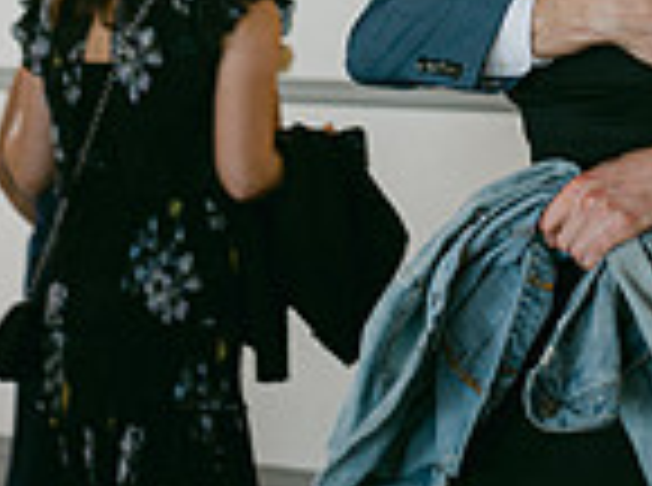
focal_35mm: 135
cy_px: -367
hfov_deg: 14.3
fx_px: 2536
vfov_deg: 10.3
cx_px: 742
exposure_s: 1/125
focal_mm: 35
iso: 180
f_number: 2
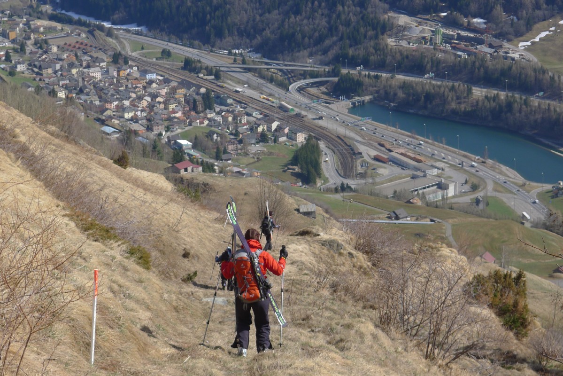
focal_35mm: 80
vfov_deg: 17.1
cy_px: 188
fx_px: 1251
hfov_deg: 25.4
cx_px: 282
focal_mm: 17.1
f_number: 4
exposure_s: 1/640
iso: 80
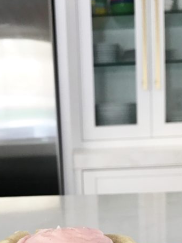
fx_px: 442
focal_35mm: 63
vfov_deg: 30.0
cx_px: 78
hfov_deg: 23.3
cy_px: 197
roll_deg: +1.9
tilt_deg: -8.4
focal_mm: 3.99
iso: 25
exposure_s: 1/30
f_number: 1.8
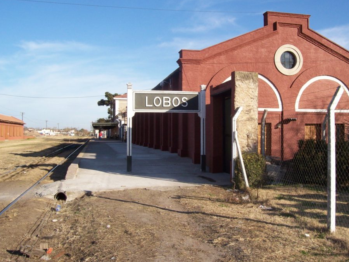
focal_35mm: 40
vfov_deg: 35.9
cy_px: 119
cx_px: 188
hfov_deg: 46.8
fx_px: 403
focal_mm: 6
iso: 80
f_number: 4.8
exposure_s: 1/403
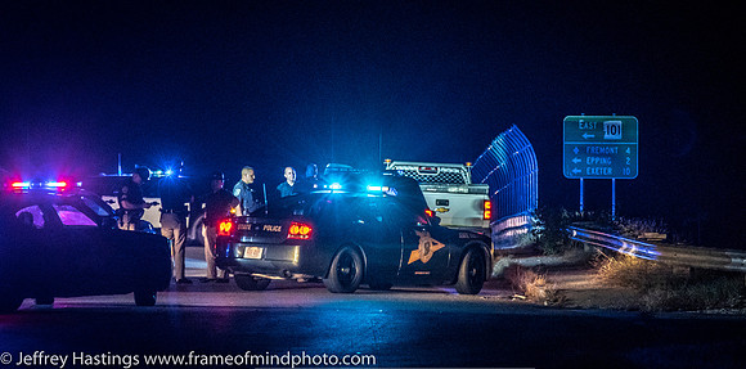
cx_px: 348
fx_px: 5545
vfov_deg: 3.8
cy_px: 157
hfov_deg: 7.7
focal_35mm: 288
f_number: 5.3
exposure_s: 1/80
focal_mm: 165
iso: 2000
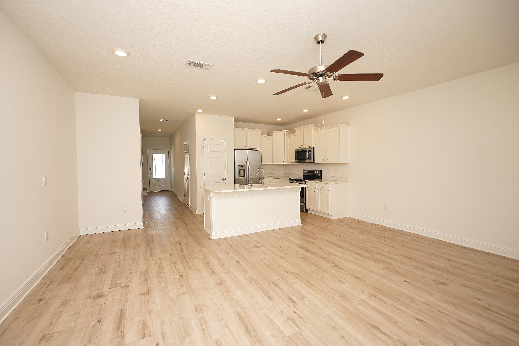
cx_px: 260
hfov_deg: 100.4
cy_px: 173
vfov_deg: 77.3
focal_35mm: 15
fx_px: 216
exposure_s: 1/60
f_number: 4
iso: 100
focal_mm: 10
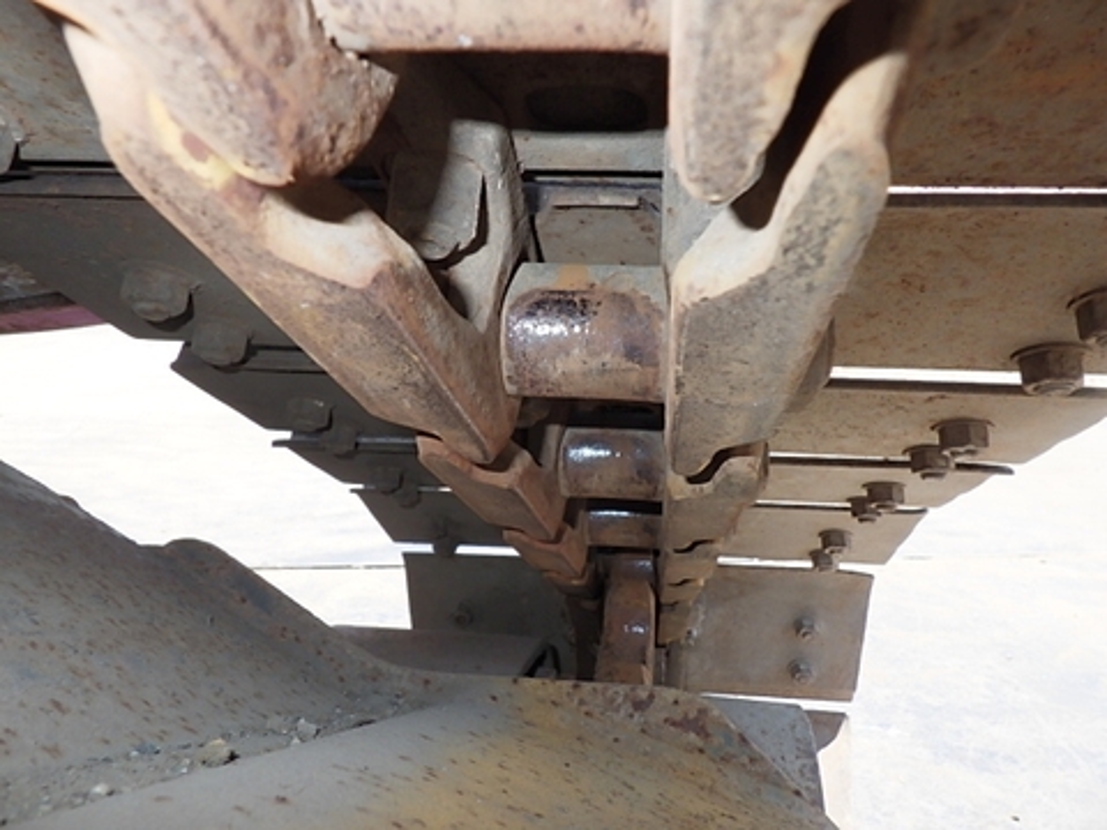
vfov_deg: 49.7
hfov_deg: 63.4
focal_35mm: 28
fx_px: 895
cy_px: 415
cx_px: 554
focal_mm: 5
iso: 250
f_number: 4.2
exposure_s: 1/200
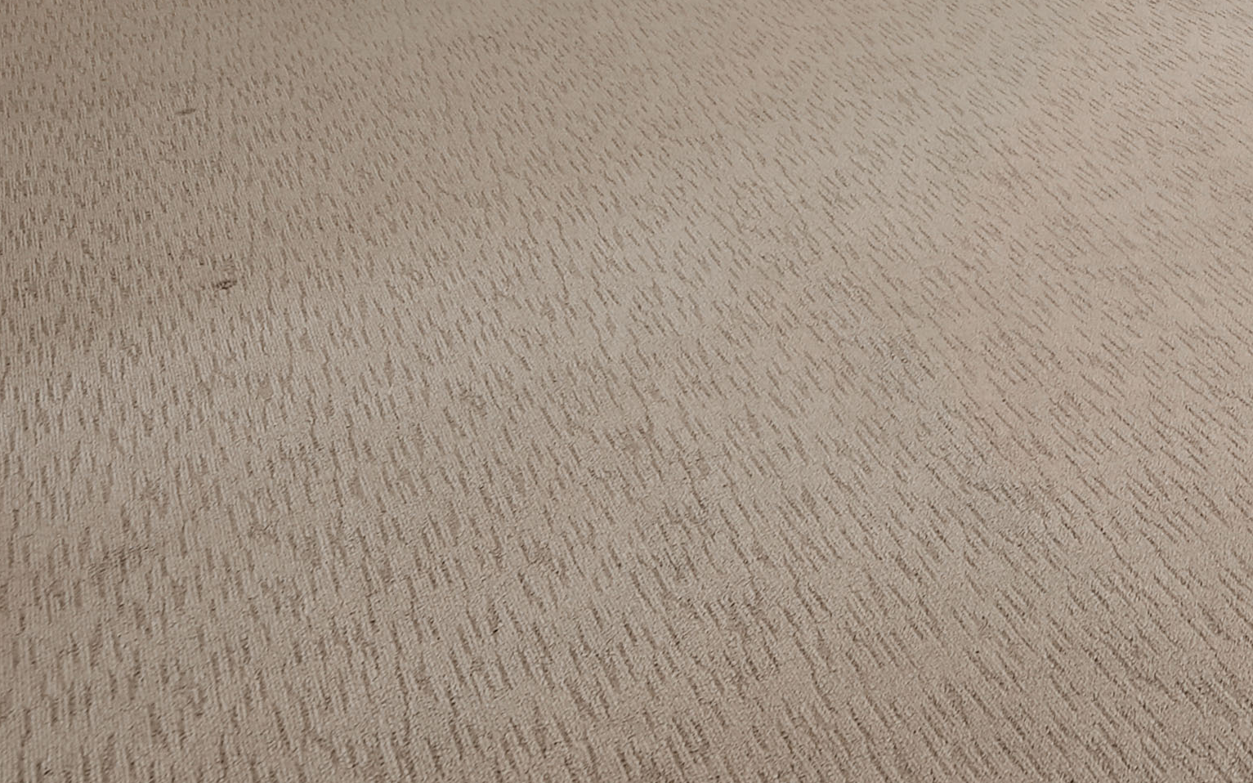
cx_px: 1522
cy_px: -651
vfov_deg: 18.1
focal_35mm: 56
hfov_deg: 30.5
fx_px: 1912
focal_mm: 14
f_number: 4
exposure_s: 1/15
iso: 100
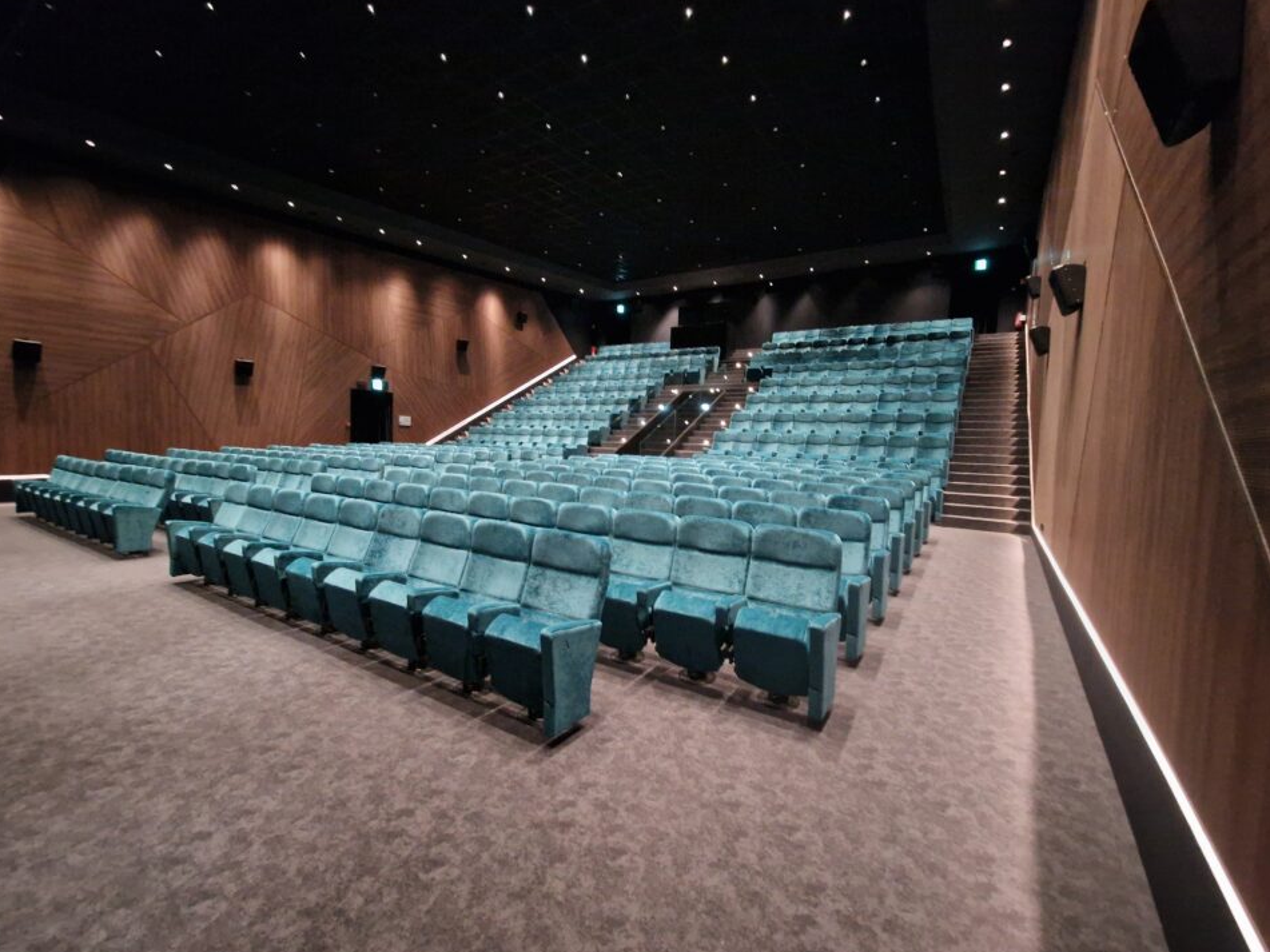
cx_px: 634
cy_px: 481
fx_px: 514
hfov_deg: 102.1
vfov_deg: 85.7
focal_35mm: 14
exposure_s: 1/25
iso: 1000
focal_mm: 2.2
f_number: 2.2
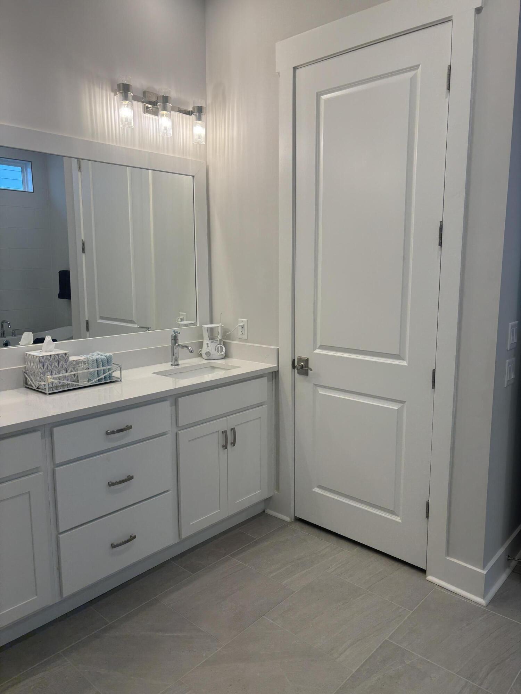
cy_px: 347
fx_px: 522
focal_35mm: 26
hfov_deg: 53.1
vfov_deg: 67.3
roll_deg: -0.4
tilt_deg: -9.7
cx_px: 260
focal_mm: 5.96
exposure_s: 1/120
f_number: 1.6
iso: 40
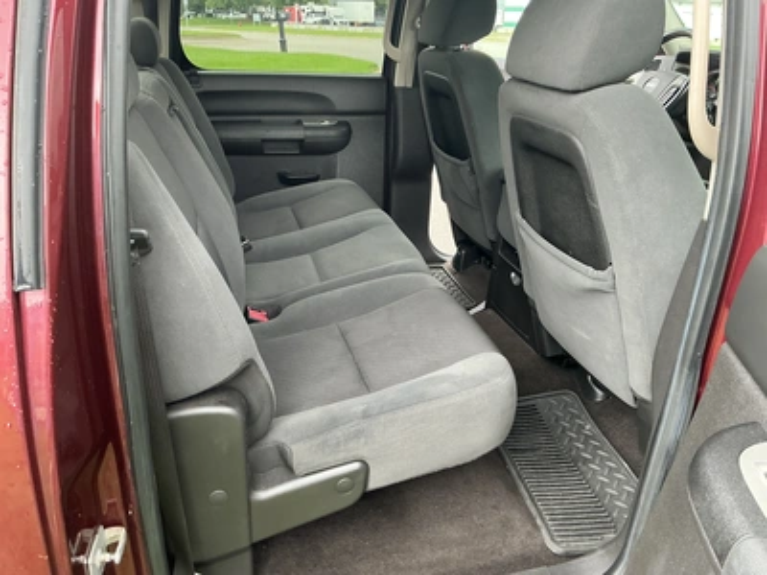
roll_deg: -2.1
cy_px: 288
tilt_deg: -22.0
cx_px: 384
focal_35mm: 28
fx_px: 620
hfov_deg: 63.4
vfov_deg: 49.7
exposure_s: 1/60
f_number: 1.8
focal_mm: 3
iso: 80
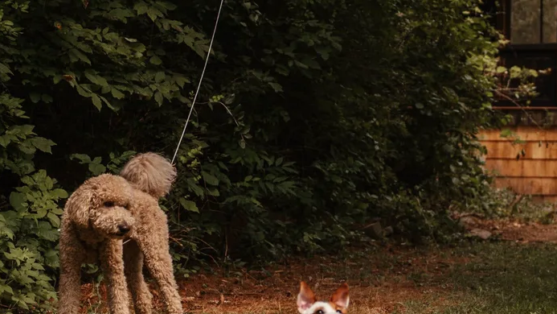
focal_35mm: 104
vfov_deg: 11.7
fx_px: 1536
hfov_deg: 20.5
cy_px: 156
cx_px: 375
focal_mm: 43
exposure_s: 1/2000
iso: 200
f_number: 2.8
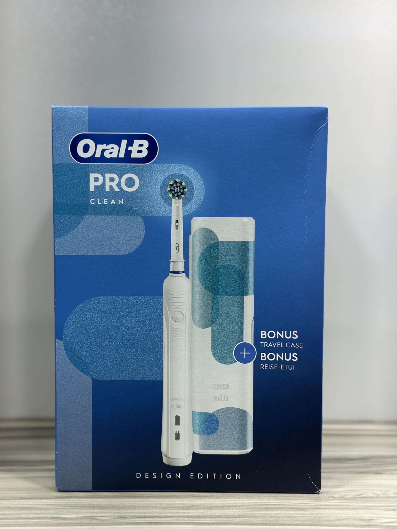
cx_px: 199
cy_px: 266
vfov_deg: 38.9
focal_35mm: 49
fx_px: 749
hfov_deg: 29.7
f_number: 1.78
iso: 80
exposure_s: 1/185
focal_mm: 6.86
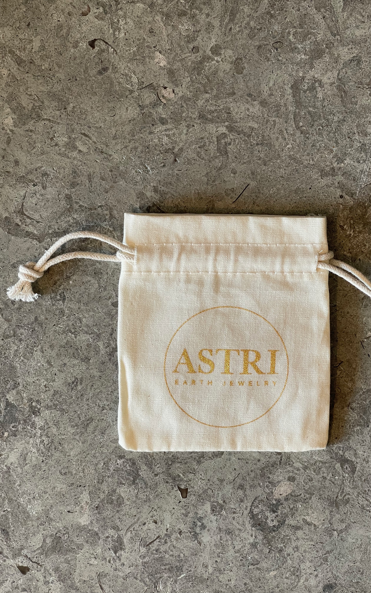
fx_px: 1100
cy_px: 296
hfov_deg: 19.1
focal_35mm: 68
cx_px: 220
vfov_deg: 30.2
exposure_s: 1/100
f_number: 2.2
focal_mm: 7.5
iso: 100
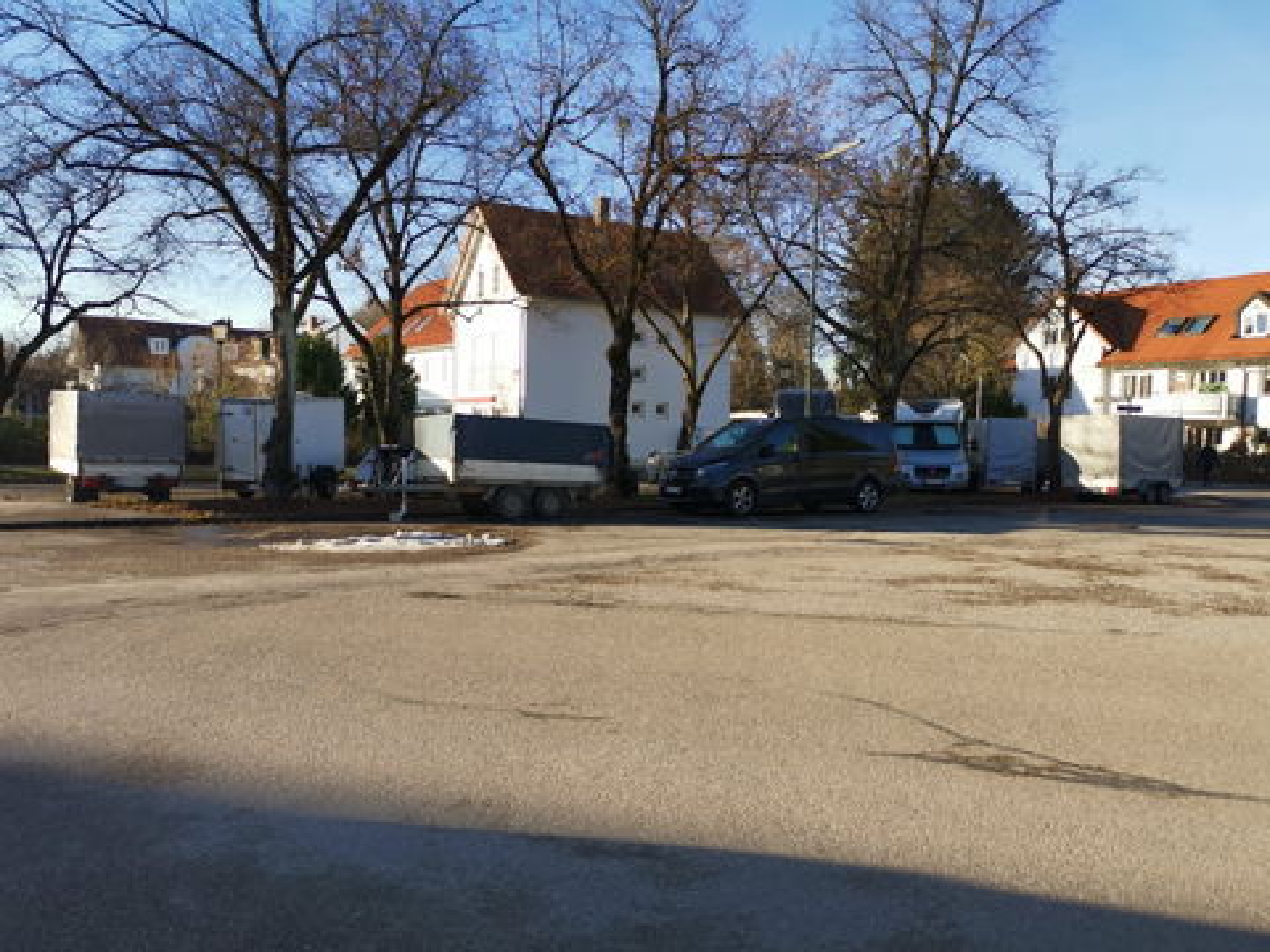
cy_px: 476
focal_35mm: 27
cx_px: 635
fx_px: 991
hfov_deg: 65.3
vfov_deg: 51.4
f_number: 1.8
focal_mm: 5.58
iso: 50
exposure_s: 1/857
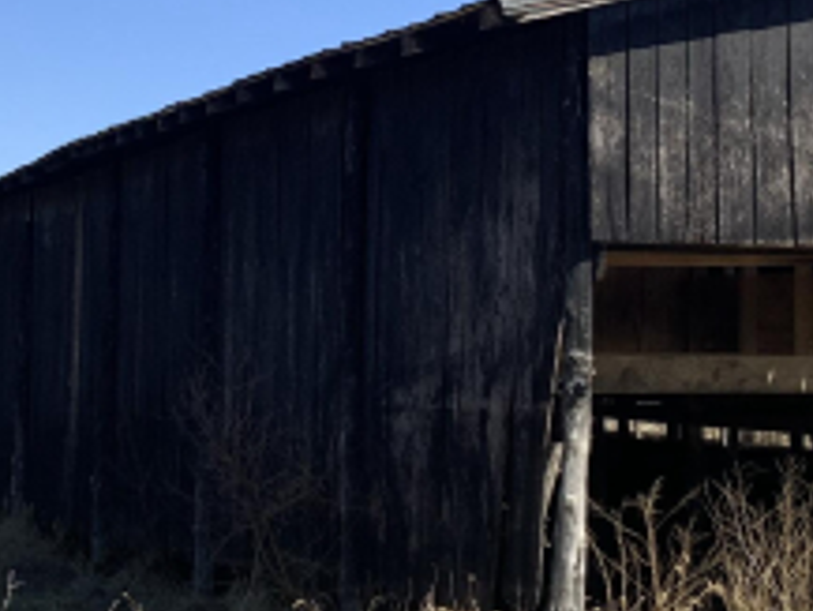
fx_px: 2091
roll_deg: -0.2
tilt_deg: +4.7
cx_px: 350
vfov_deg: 16.5
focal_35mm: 89
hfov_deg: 22.0
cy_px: 165
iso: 16
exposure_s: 1/1912
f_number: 1.8
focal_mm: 3
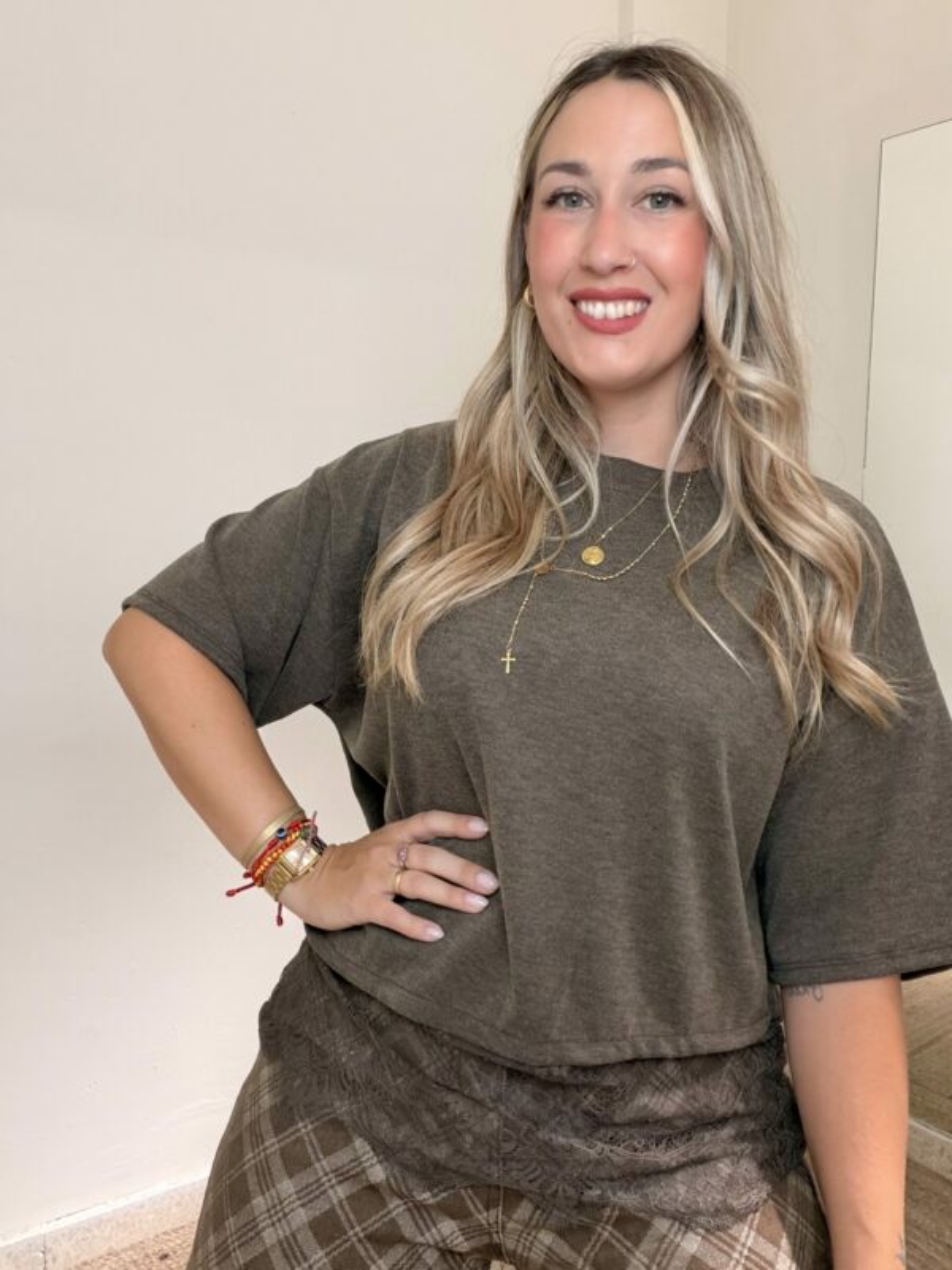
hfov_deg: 46.8
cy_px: 635
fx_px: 1100
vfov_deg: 60.0
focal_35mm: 30
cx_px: 476
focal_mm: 2.71
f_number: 1.9
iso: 80
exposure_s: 1/61
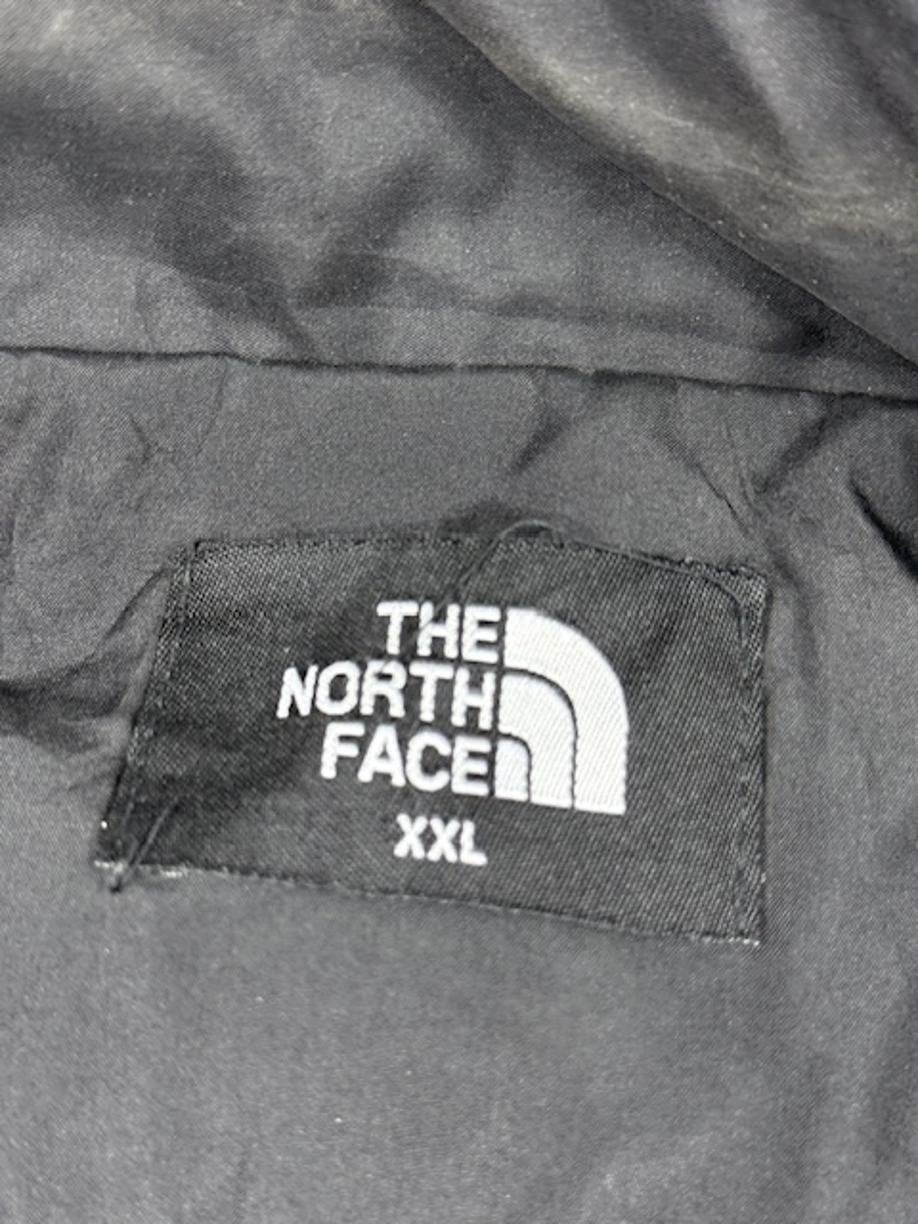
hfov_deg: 30.3
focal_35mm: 48
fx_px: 1697
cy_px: 612
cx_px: 459
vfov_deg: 39.7
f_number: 1.78
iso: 320
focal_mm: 6.76
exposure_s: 1/100
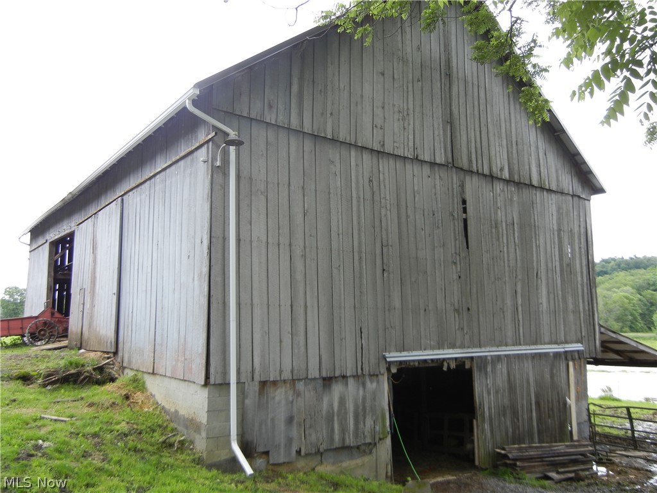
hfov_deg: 60.0
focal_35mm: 30
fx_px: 569
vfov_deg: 46.8
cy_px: 246
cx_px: 328
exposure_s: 1/85
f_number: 3.5
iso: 160
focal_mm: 5.4
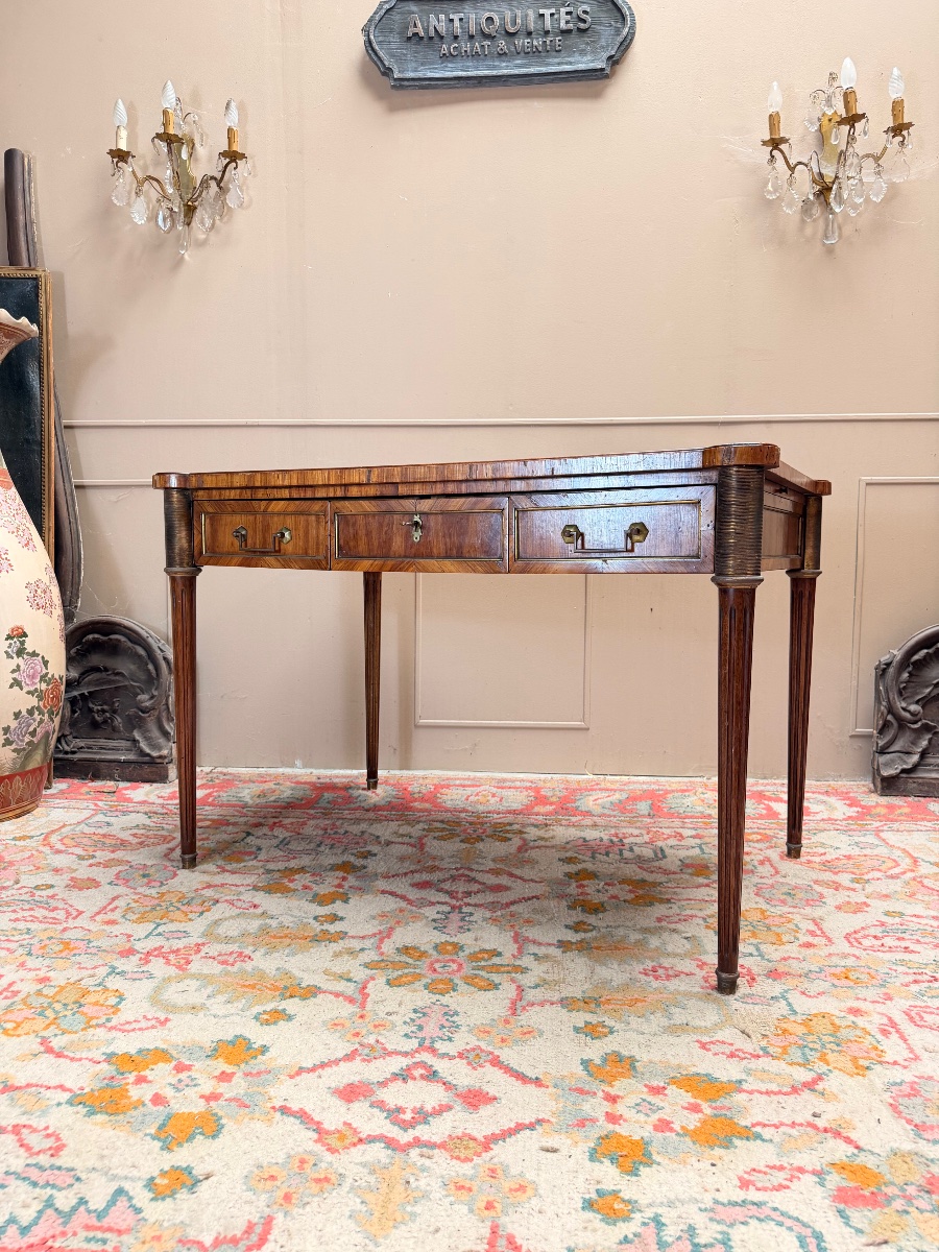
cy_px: 626
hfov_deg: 56.8
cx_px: 470
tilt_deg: -4.9
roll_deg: -0.6
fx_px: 868
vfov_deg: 71.6
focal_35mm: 24
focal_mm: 6.76
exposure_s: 1/79
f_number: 1.78
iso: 200
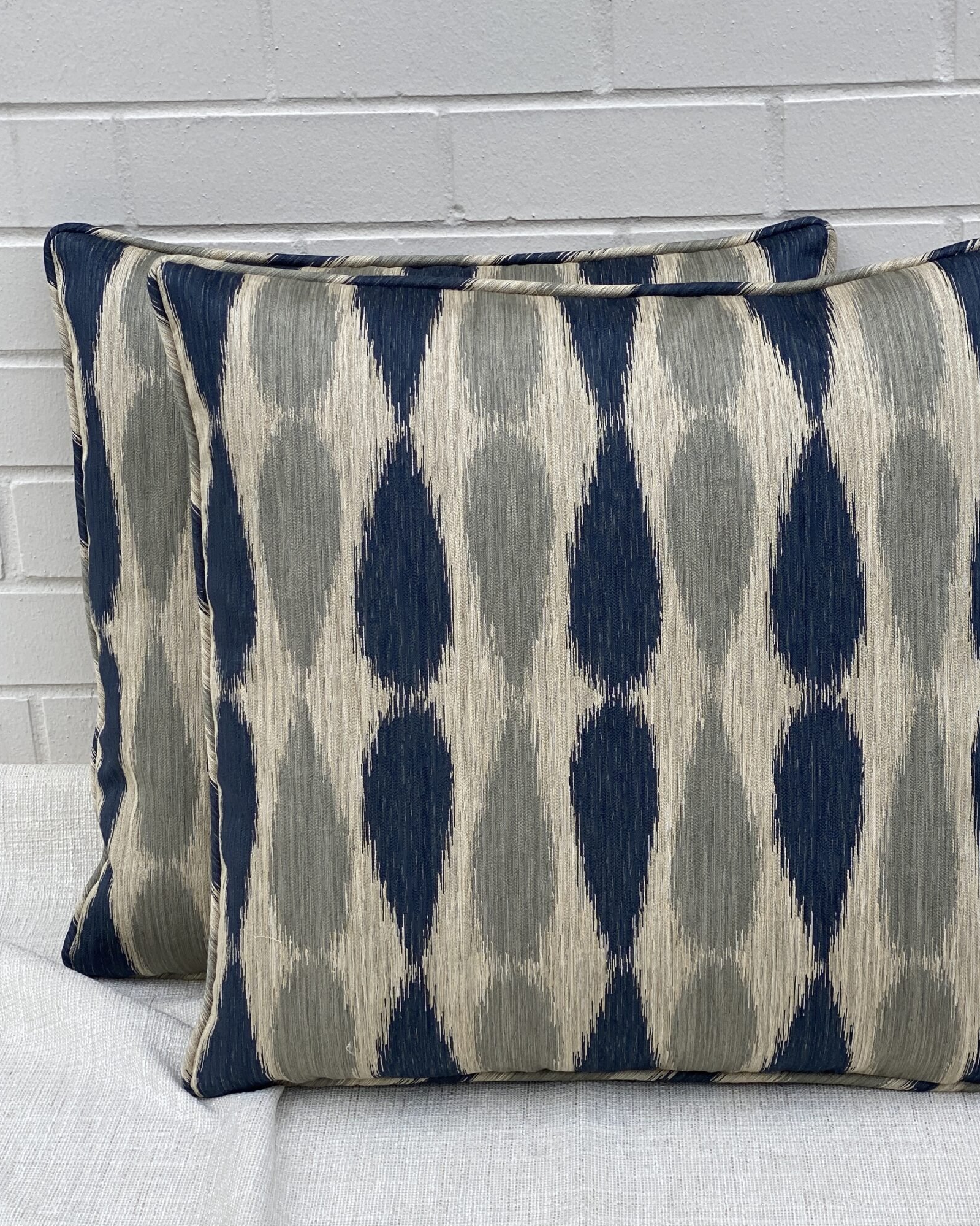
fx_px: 2357
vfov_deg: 29.1
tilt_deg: -21.3
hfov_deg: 23.5
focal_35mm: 65
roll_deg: +1.6
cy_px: 635
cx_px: 555
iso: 20
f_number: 2
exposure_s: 1/326
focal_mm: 6
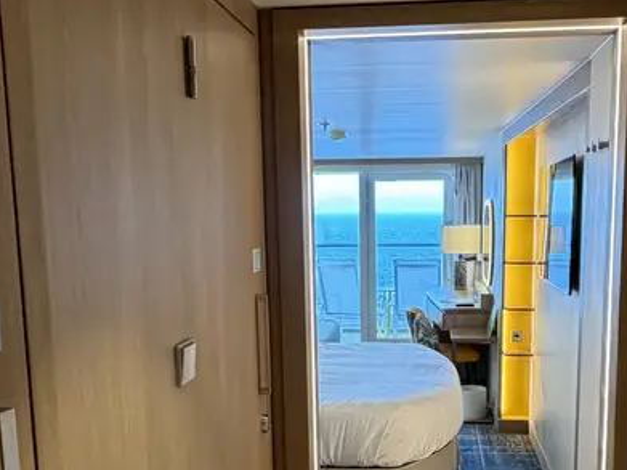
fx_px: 779
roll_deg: +0.1
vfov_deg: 33.1
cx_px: 383
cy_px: 334
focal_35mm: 43
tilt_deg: -7.2
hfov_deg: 43.6
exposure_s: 1/60
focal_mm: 2.22
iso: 250
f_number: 2.2
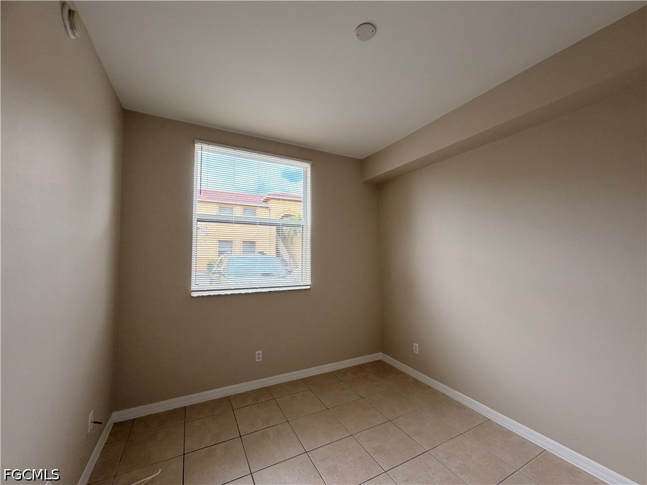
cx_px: 324
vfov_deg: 85.7
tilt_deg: +1.6
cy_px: 242
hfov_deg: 102.1
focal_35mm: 14
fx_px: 262
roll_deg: +0.1
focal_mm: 2.22
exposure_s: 1/121
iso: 160
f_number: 2.2
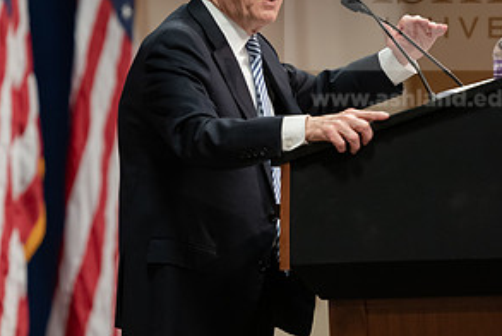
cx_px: 233
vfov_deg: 3.9
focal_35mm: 356
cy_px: 135
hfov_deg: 5.8
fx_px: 4969
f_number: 3.2
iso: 2000
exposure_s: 1/200
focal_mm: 180
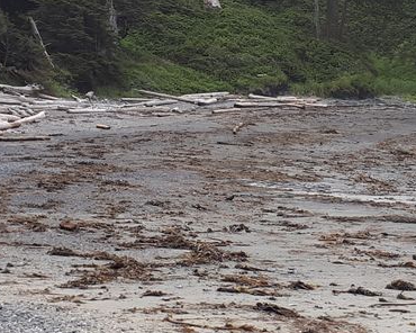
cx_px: 331
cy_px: 61
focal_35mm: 114
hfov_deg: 16.7
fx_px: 1404
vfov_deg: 13.4
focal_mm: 3.6
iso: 40
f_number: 1.9
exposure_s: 1/405
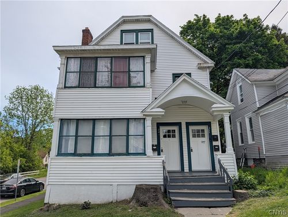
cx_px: 144
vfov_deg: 56.9
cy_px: 108
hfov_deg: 71.5
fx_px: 200
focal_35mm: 24
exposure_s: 1/2545
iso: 19
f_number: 1.68
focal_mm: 6.9
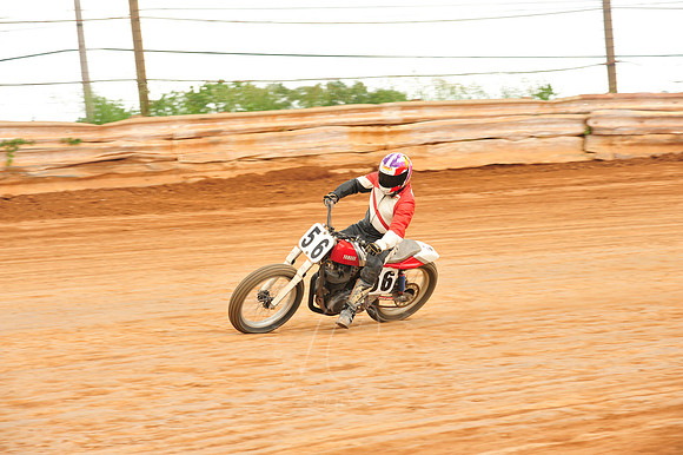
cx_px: 342
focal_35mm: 125
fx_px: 2370
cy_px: 228
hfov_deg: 16.4
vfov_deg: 11.0
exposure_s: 1/400
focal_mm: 125
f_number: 8
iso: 800
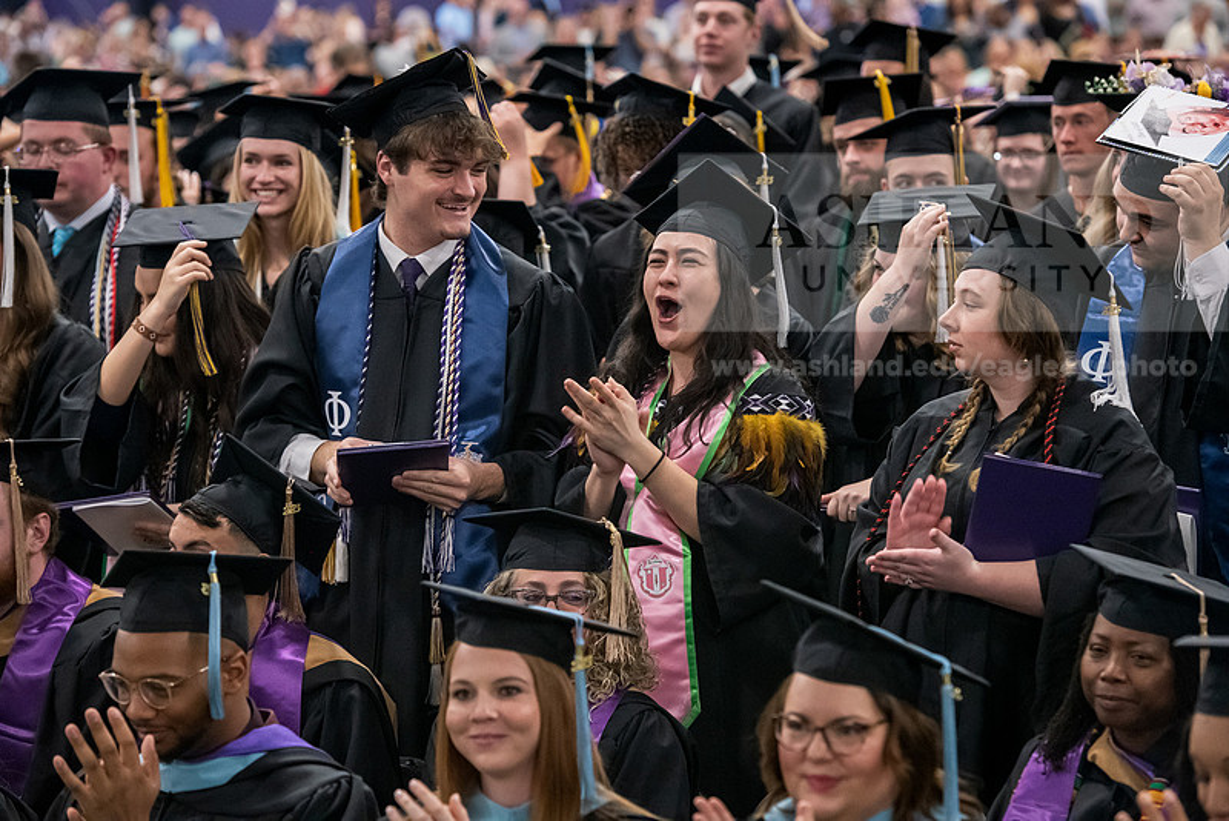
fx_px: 4269
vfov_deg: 11.0
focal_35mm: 125
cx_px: 614
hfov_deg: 16.4
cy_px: 410
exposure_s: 1/200
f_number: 4.5
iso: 4000
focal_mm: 125
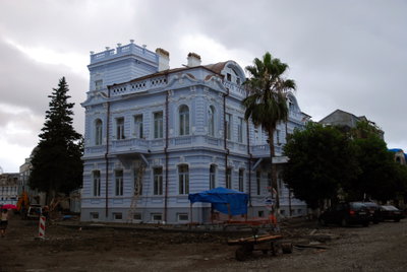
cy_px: 136
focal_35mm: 40
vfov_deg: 33.1
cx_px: 204
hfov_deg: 47.9
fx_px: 459
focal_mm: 27
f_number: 3.8
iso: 800
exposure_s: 1/30
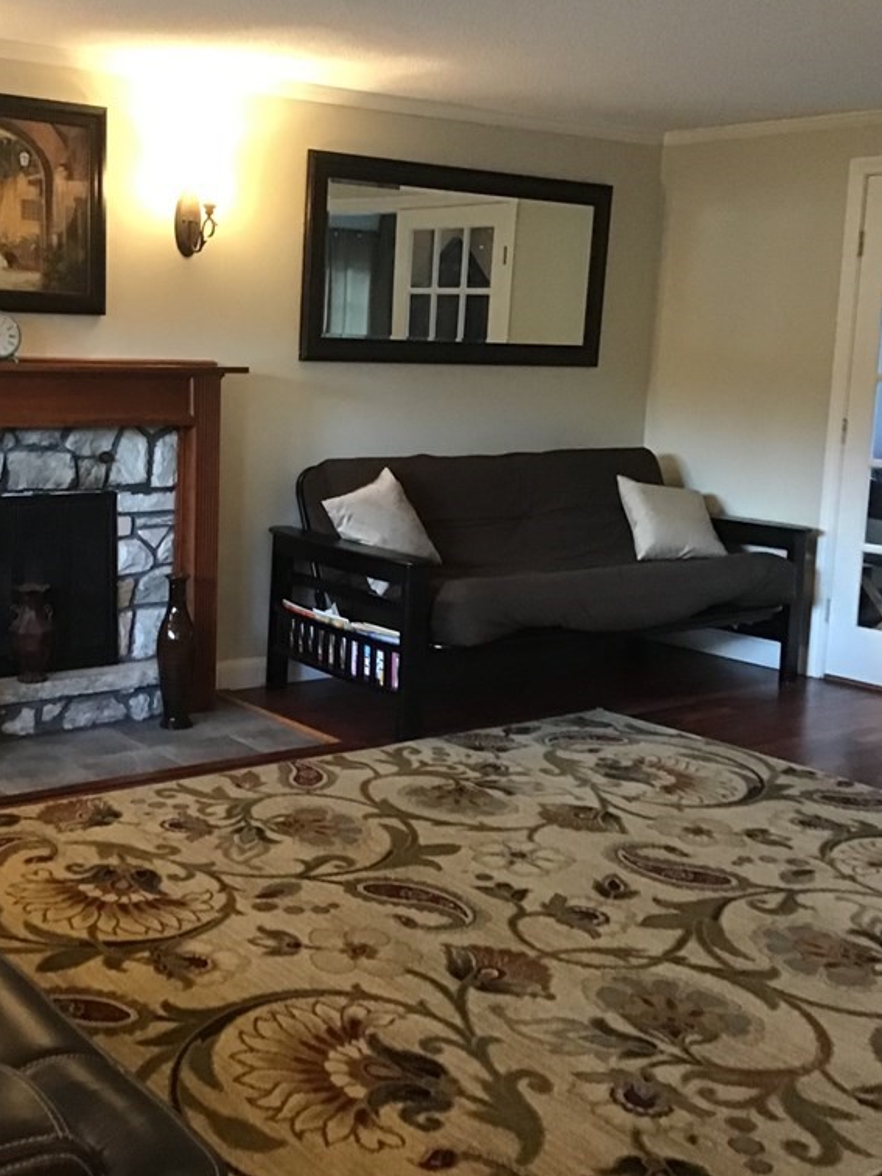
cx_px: 268
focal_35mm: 42
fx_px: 1427
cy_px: 582
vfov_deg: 44.8
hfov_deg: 33.9
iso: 200
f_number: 2.4
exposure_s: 1/15
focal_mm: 3.3
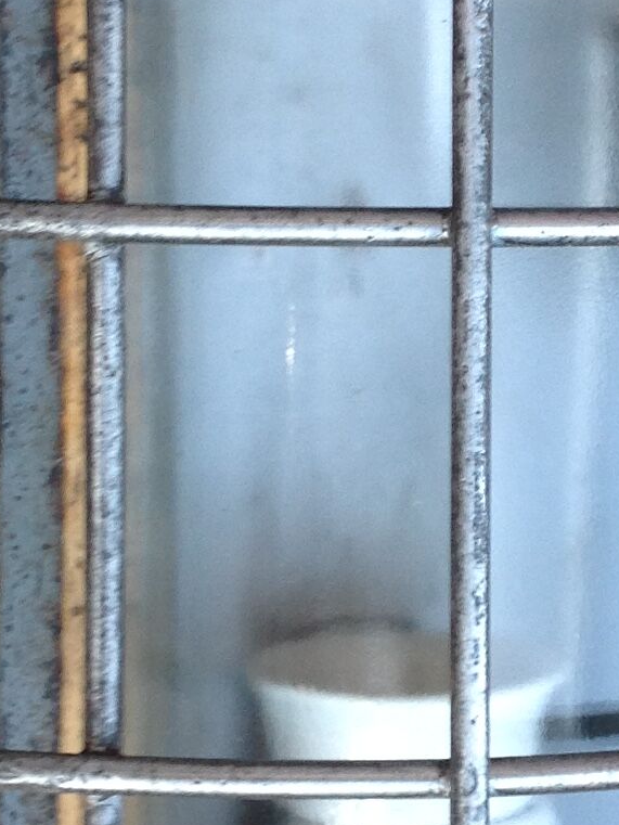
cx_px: 538
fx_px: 2836
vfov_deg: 16.5
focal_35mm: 119
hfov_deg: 12.4
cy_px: 355
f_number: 2.4
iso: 64
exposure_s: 1/30
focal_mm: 4.28
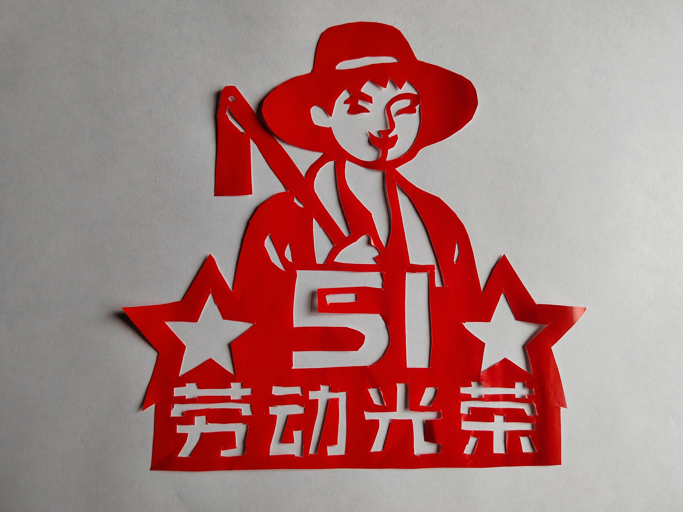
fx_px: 454
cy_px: 256
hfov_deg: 73.9
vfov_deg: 58.9
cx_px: 342
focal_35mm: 23
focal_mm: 5.52
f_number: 1.9
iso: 122
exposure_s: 1/100
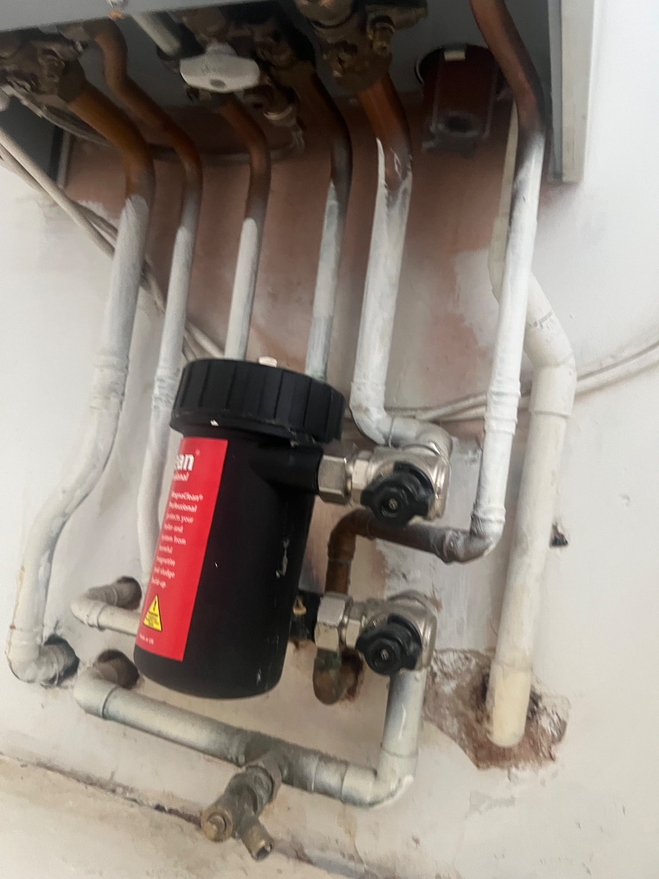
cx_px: 330
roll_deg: -7.8
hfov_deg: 53.1
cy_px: 440
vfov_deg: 67.3
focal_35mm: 26
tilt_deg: +4.0
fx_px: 660
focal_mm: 5.7
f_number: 1.5
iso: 500
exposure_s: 1/54
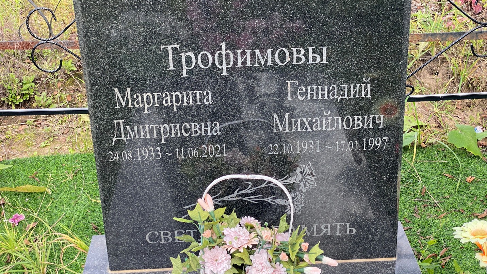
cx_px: 245
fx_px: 736
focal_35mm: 57
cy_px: 123
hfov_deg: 36.6
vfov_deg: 21.1
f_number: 2
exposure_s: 1/151
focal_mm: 6
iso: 20
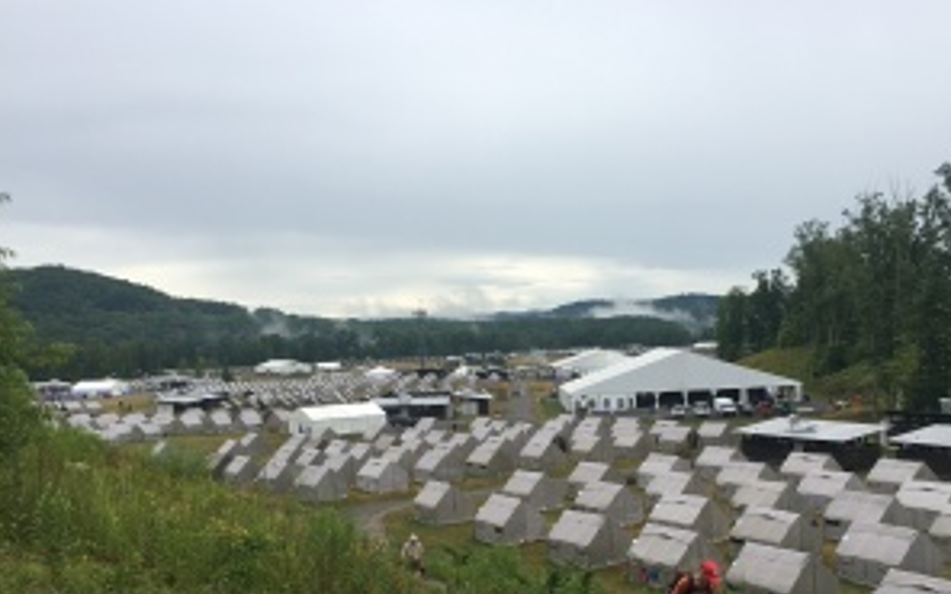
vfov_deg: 33.1
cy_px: 424
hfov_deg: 51.5
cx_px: 524
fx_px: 985
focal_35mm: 38
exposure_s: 1/641
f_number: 2.2
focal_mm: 4.15
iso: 25
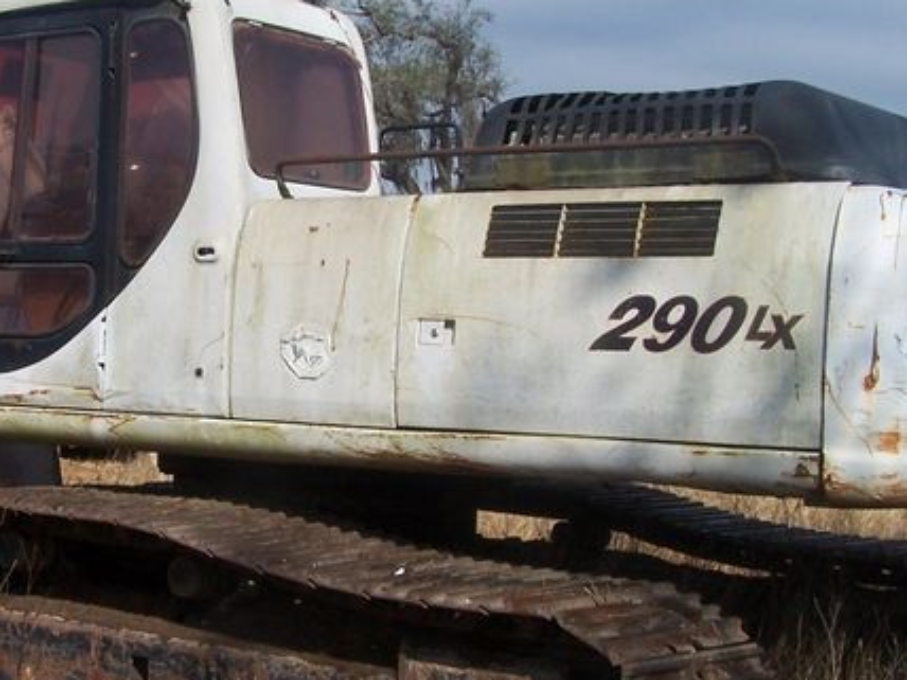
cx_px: 235
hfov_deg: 27.1
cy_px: 347
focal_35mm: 71
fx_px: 1860
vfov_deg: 20.7
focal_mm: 6.3
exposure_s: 1/500
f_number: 5.6
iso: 80
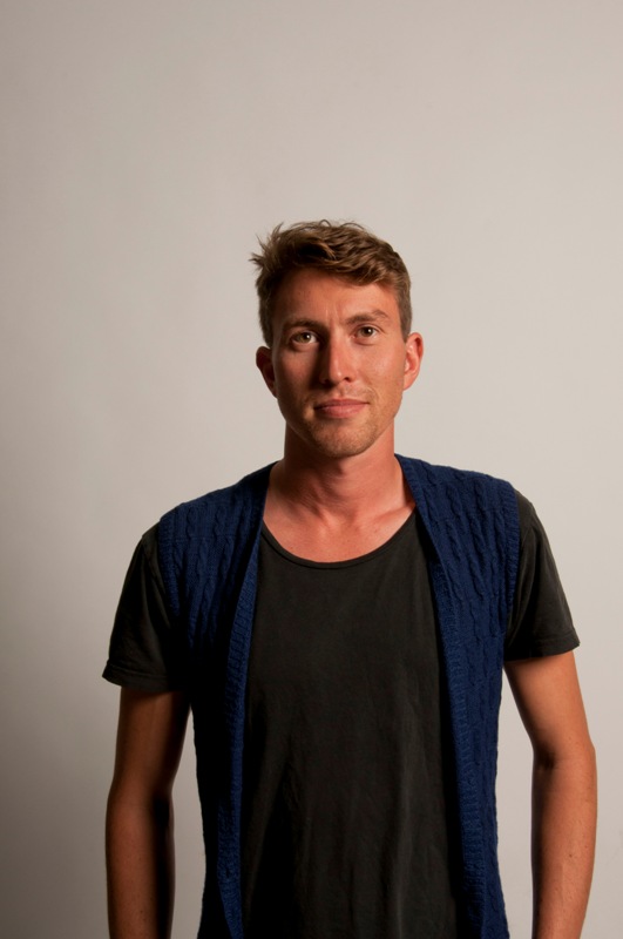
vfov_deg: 38.9
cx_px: 312
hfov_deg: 26.4
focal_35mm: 51
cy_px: 470
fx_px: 1328
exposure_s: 1/125
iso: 200
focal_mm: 34
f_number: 16
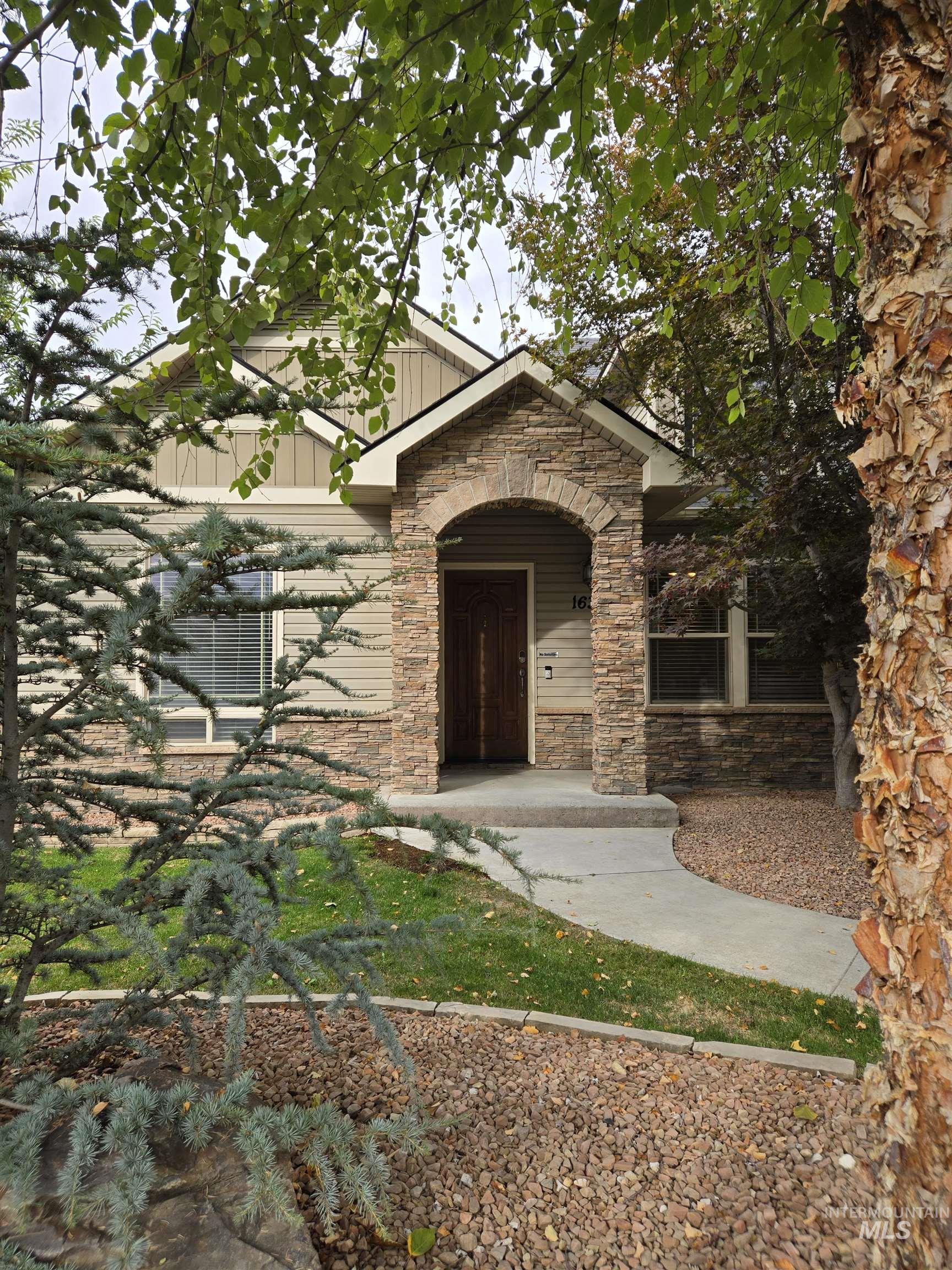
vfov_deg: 73.9
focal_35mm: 23
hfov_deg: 58.9
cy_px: 635
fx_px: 843
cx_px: 476
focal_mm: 5.4
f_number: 1.8
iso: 25
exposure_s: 1/476
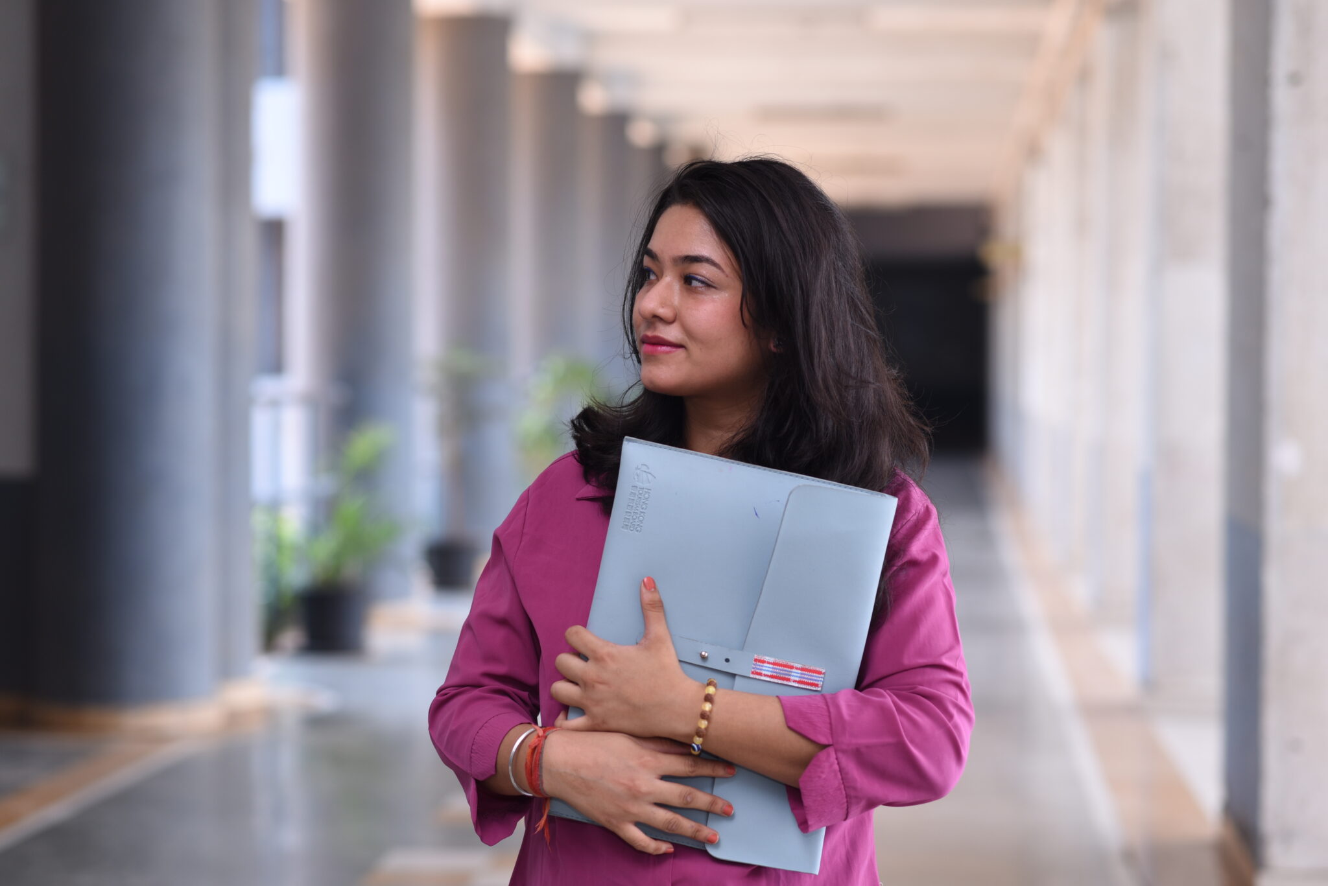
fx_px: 3136
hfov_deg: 23.9
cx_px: 664
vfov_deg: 16.1
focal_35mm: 85
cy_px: 443
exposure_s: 1/125
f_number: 2
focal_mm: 85
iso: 200
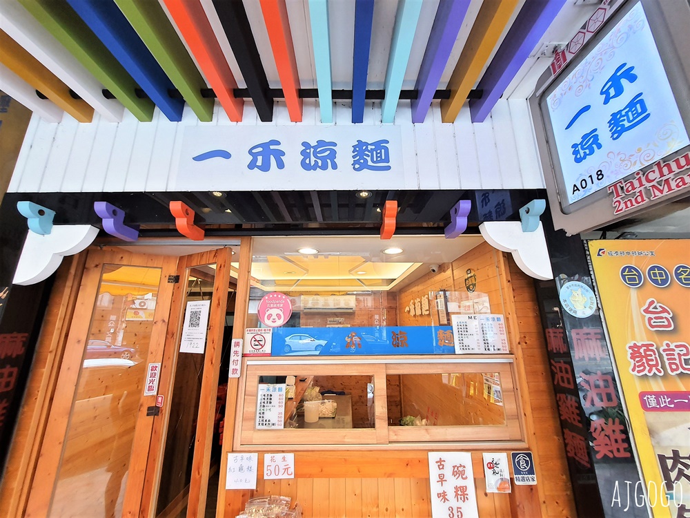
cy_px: 259
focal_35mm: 13
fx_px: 259
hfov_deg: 106.2
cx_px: 345
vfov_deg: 89.9
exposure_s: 1/60
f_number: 2.2
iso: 125
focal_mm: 1.74
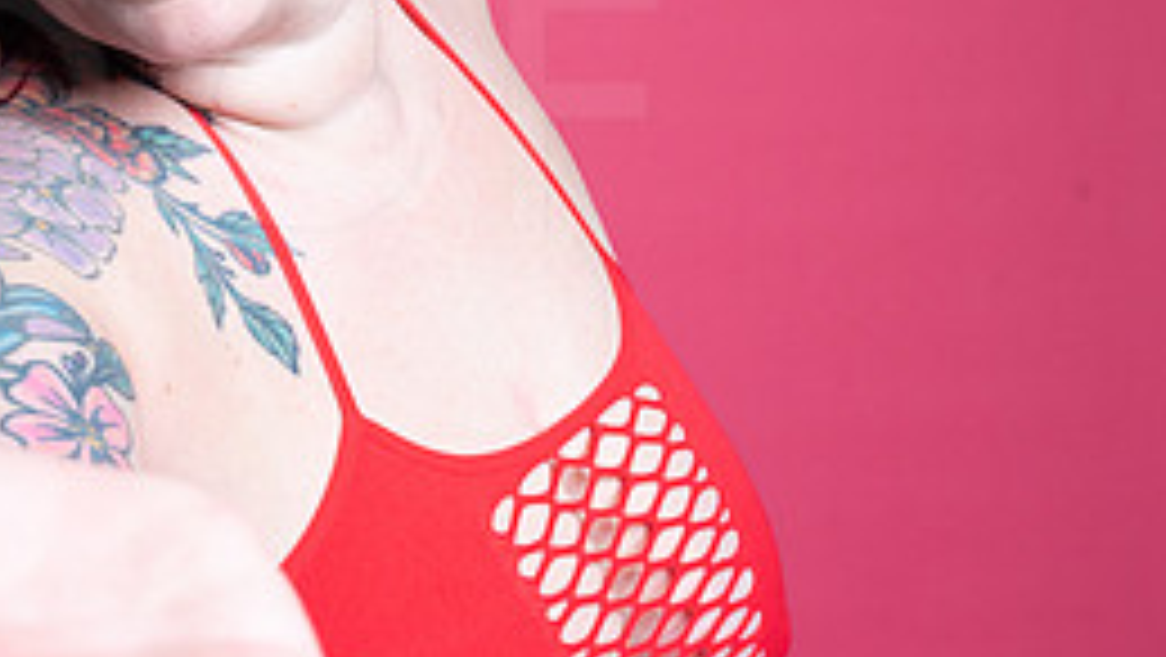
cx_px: 18
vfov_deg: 14.6
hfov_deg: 24.8
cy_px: 101
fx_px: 2537
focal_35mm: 82
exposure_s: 1/160
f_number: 11
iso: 250
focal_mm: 35
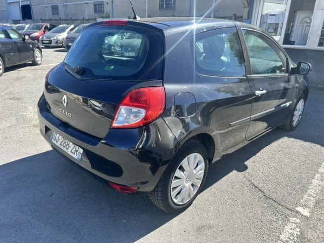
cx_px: 162
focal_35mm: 26
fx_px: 243
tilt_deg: -20.1
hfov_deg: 67.3
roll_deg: -2.0
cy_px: 122
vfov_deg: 53.1
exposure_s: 1/1377
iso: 50
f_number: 1.5
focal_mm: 5.7
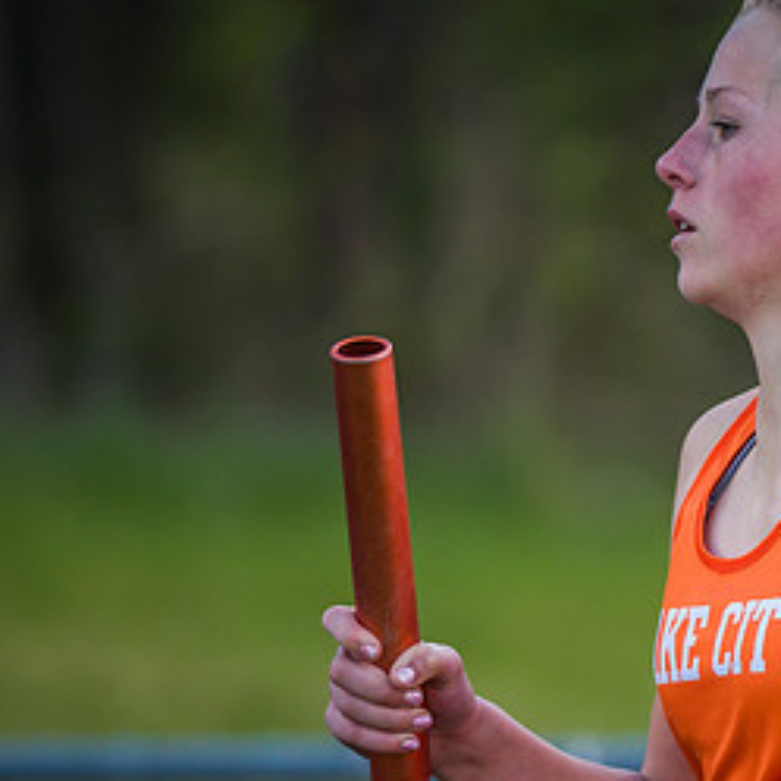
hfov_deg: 1.8
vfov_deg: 1.8
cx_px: 775
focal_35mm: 962
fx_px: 24556
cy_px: 656
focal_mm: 400
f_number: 5.6
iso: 800
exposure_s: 1/800
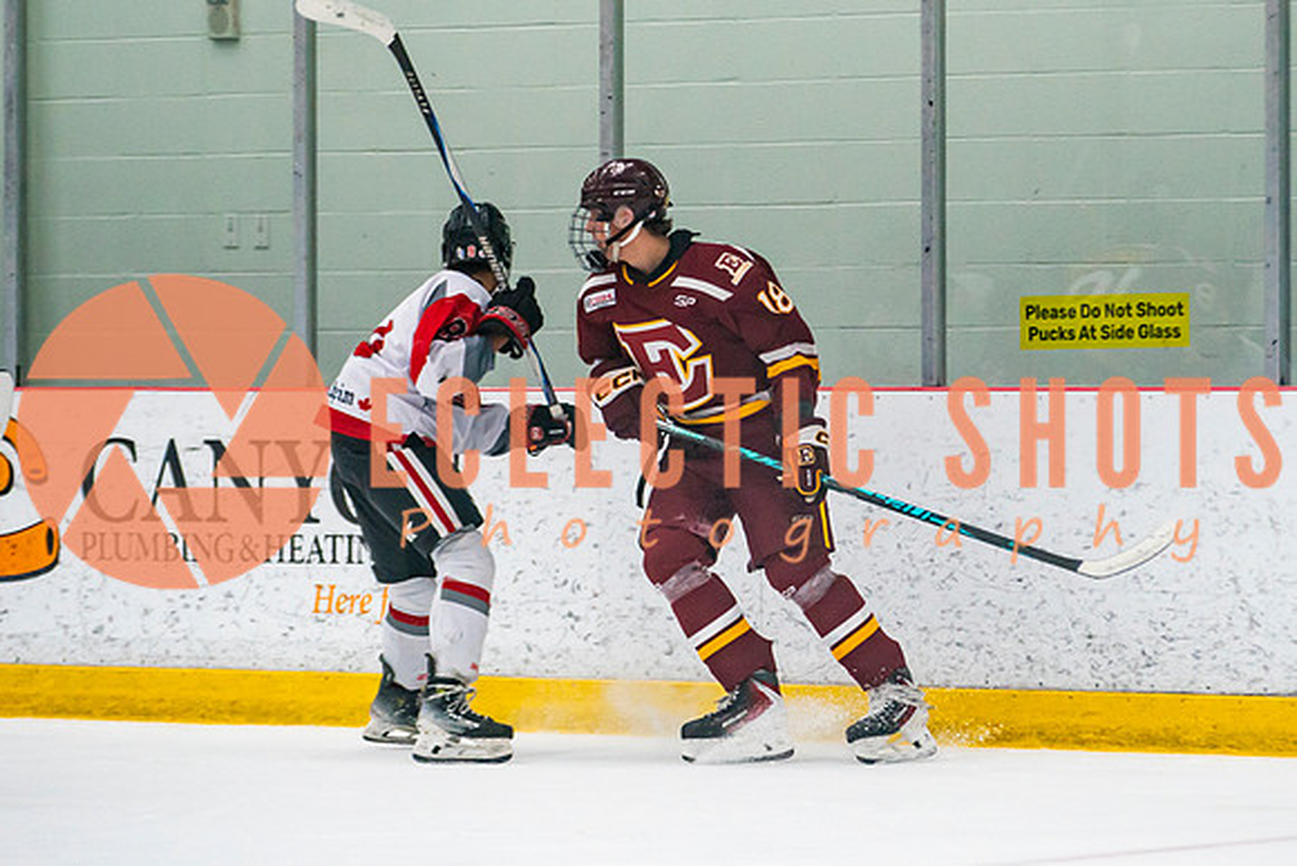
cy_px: 431
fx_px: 9227
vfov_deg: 5.4
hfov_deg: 8.0
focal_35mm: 256
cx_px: 874
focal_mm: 145
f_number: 2.8
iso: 2000
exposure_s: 1/640
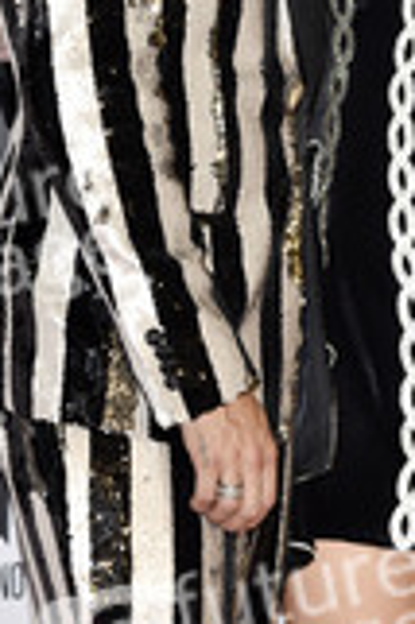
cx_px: 349
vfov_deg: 4.5
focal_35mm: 459
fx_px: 7953
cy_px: 58
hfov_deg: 3.0
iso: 2000
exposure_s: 1/250
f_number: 5
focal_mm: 185
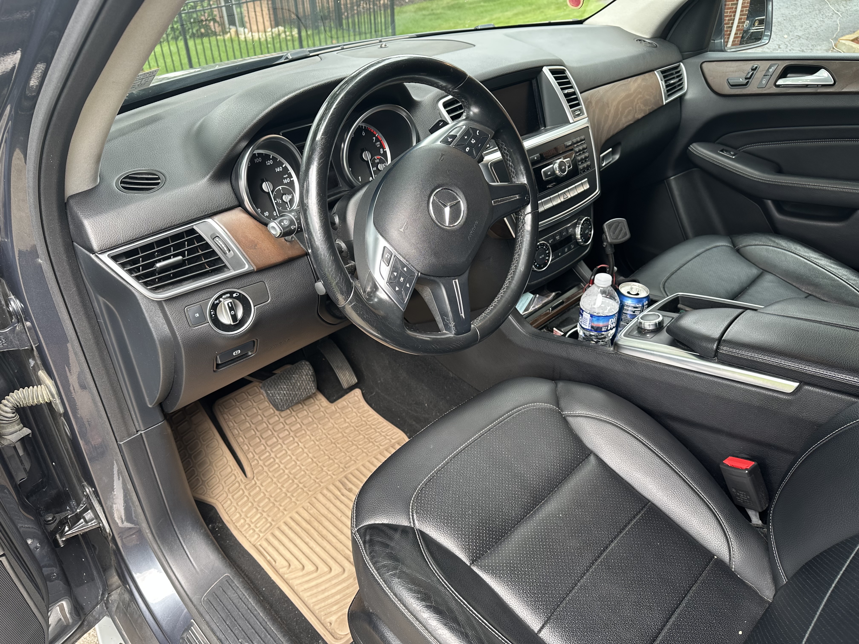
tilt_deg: -32.7
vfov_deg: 56.8
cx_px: 430
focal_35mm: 24
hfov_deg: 71.6
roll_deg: +1.8
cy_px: 322
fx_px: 596
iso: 64
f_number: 1.78
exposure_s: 1/127
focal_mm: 6.86
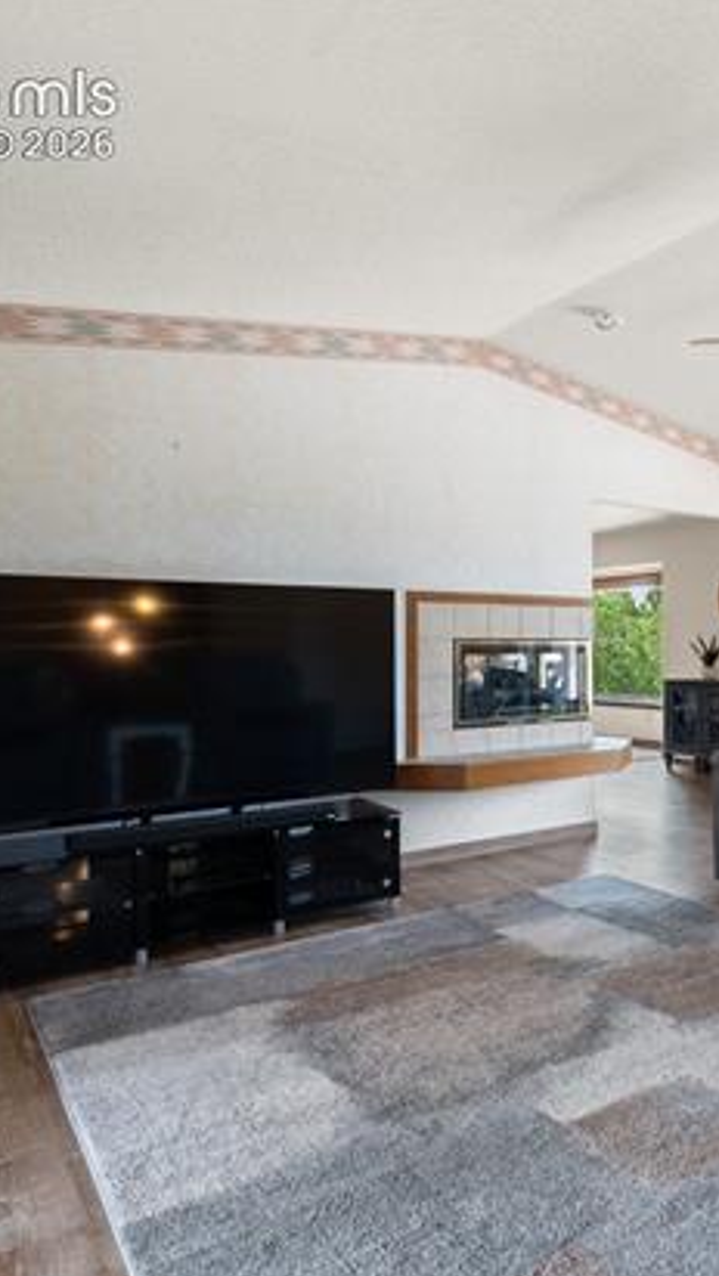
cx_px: 731
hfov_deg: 38.6
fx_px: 892
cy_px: 647
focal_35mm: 26
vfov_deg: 71.2
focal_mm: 10.8
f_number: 8
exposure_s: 1/13
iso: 400
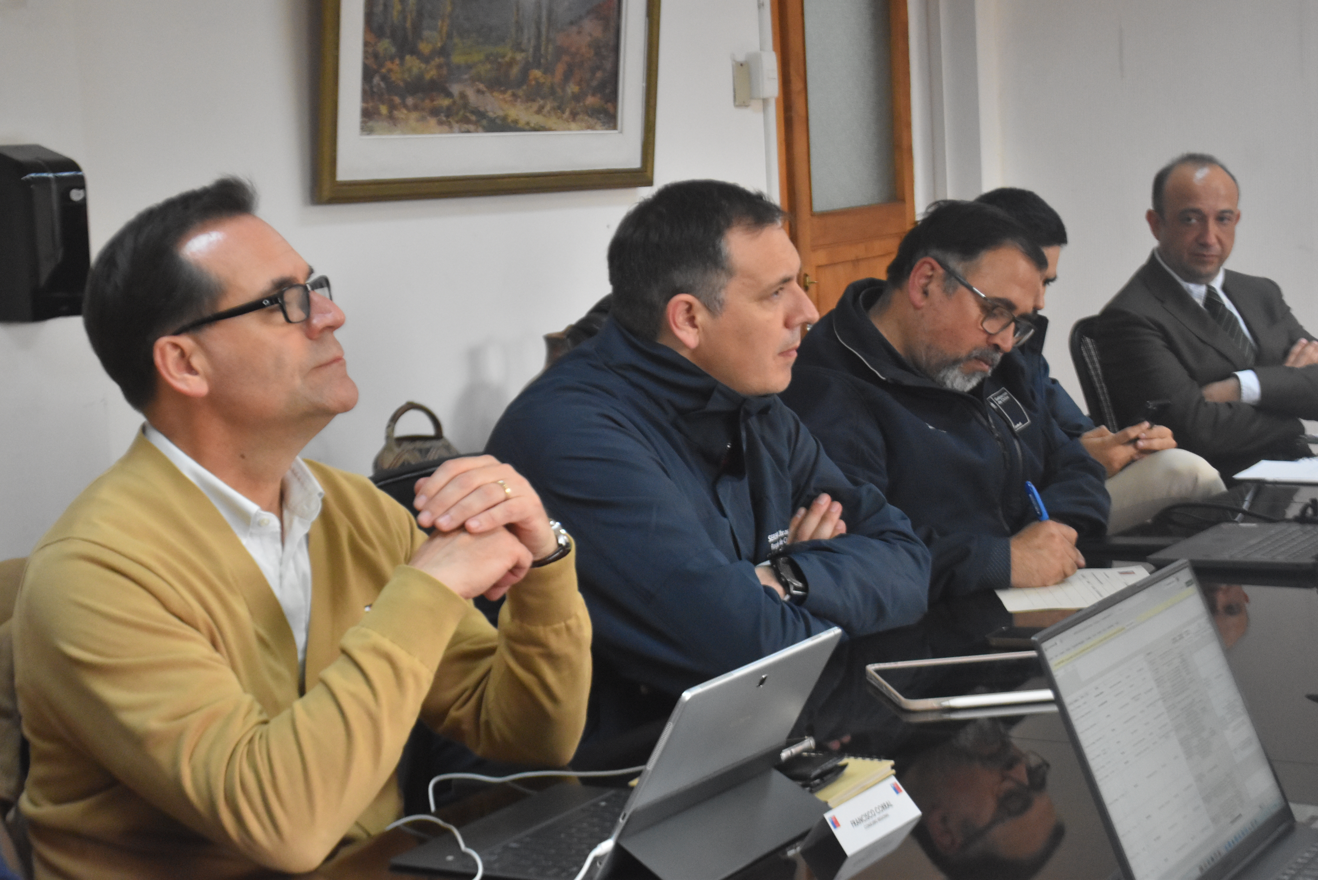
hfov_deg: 28.1
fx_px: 2637
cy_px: 440
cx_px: 659
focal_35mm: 72
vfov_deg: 18.9
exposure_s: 1/125
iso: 2200
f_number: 5.3
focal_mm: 48
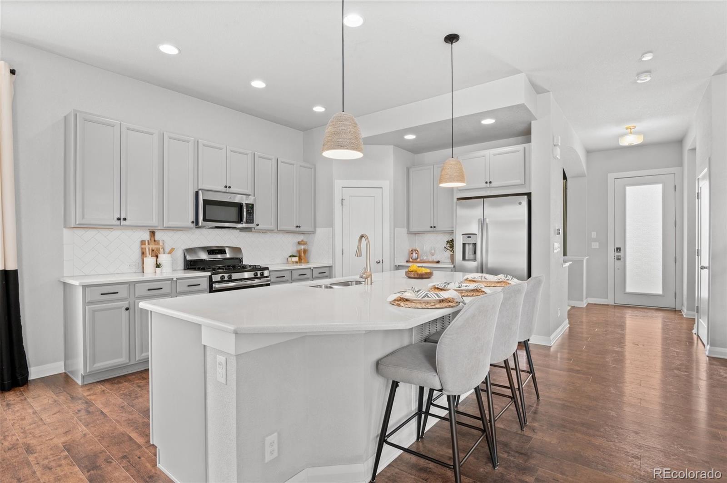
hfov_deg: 93.3
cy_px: 242
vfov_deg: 70.3
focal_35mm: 17
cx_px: 364
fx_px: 343
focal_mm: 17
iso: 400
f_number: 8
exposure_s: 1/5
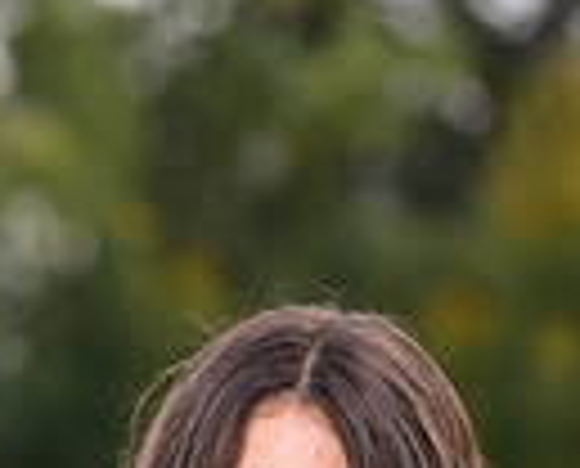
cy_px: 1004
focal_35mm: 568
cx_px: 389
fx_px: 9780
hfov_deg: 3.4
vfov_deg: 2.7
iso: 200
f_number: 4.5
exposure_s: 1/250
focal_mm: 135
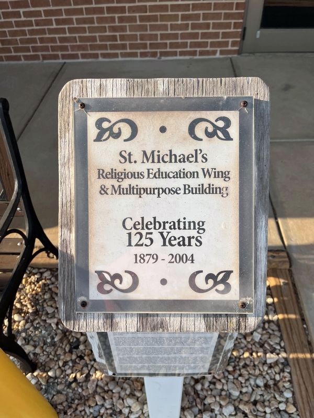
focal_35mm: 26
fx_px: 314
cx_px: 157
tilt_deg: -47.9
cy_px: 209
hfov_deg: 53.1
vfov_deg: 67.3
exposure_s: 1/1600
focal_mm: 5.1
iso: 50
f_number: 1.6
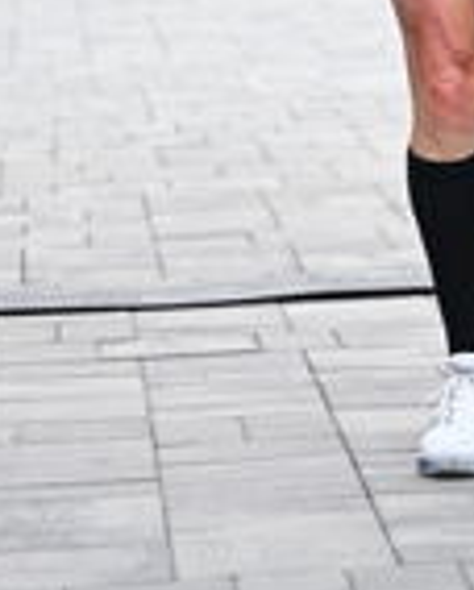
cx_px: 538
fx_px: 4445
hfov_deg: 6.1
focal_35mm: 254
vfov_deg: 7.4
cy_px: -470
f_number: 2.8
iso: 640
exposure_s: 1/2000
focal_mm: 70
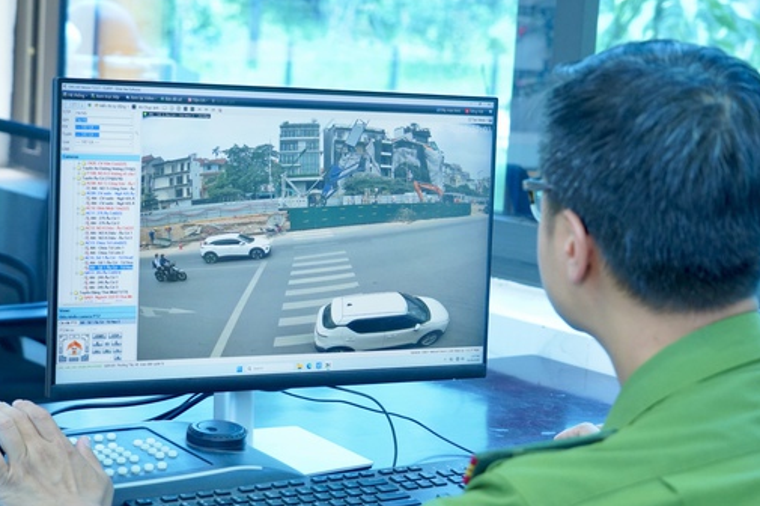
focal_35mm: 85
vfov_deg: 16.0
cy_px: 283
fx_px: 1793
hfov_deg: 23.9
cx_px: 336
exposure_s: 1/160
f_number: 5.6
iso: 3200
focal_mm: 65
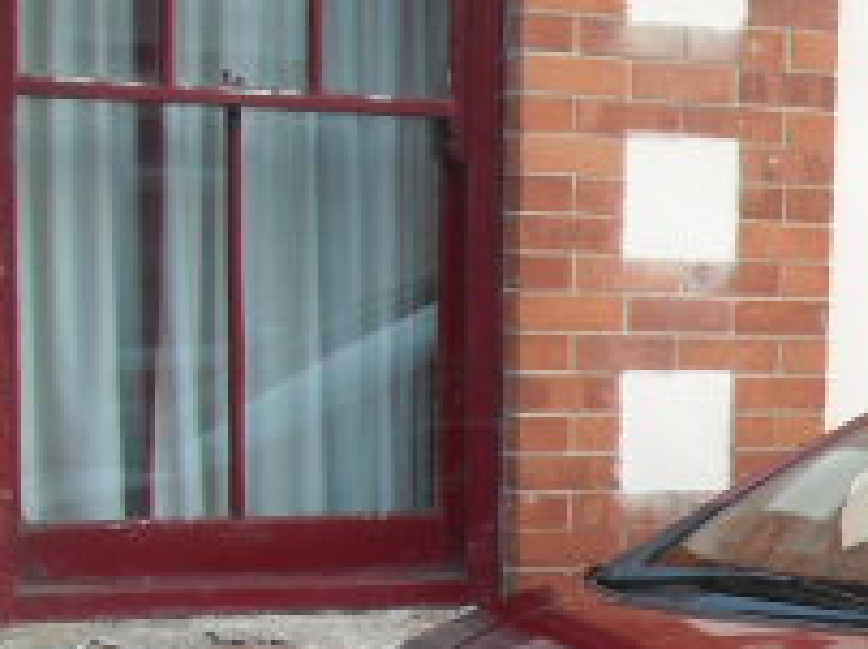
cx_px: 1285
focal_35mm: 111
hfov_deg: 16.3
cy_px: 851
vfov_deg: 12.9
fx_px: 2780
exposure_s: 1/60
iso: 100
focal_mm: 5.7
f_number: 2.8
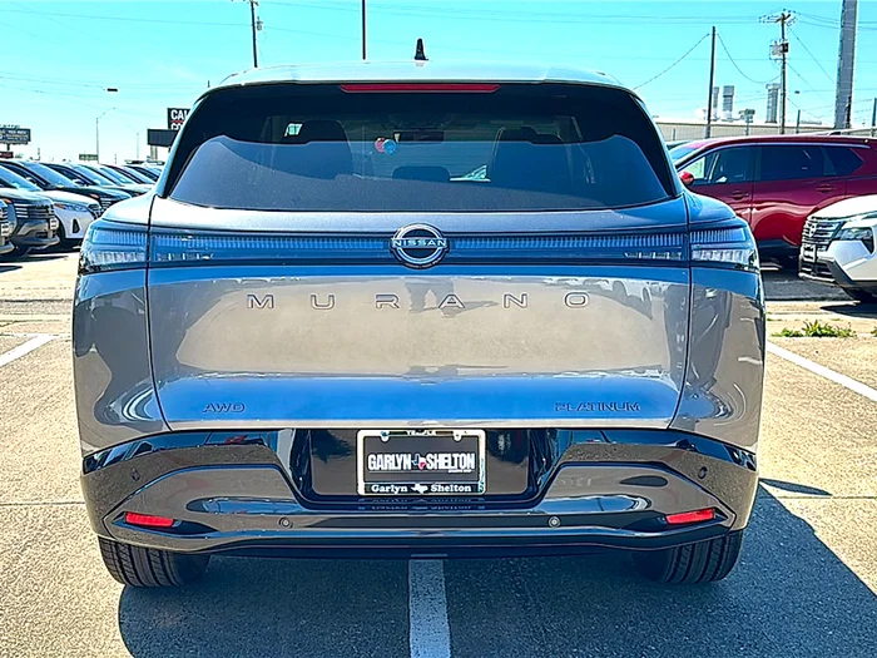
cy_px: 329
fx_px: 963
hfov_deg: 49.0
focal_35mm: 38
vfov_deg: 37.7
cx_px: 438
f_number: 1.78
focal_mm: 6.86
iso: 80
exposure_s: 1/2674
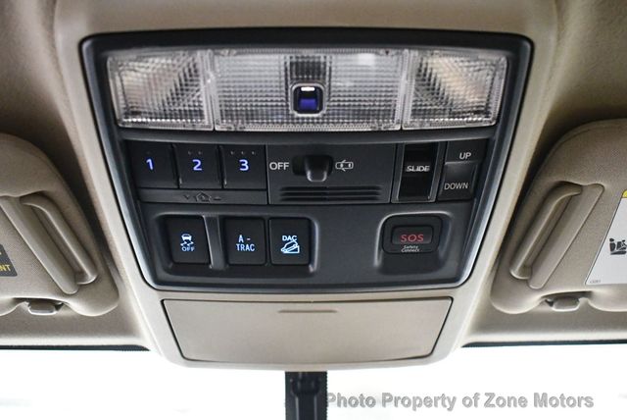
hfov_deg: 53.1
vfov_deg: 36.9
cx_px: 314
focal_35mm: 36
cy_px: 210
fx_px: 628
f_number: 3.5
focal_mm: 18
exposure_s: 1/60
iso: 8000
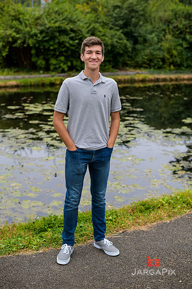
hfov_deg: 27.0
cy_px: 144
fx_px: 400
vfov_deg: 39.6
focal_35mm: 50
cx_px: 96
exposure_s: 1/400
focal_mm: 50
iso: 200
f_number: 3.2
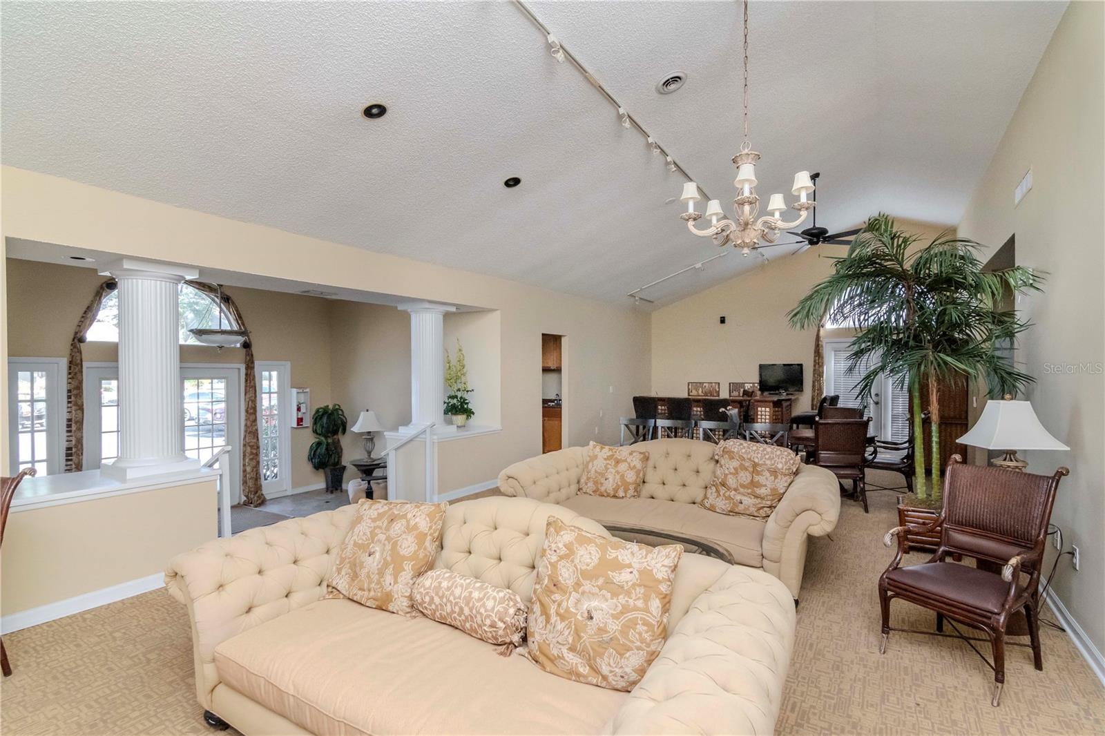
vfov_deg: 72.0
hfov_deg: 95.0
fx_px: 506
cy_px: 368
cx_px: 552
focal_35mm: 16
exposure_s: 1/125
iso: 1600
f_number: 9
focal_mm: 11
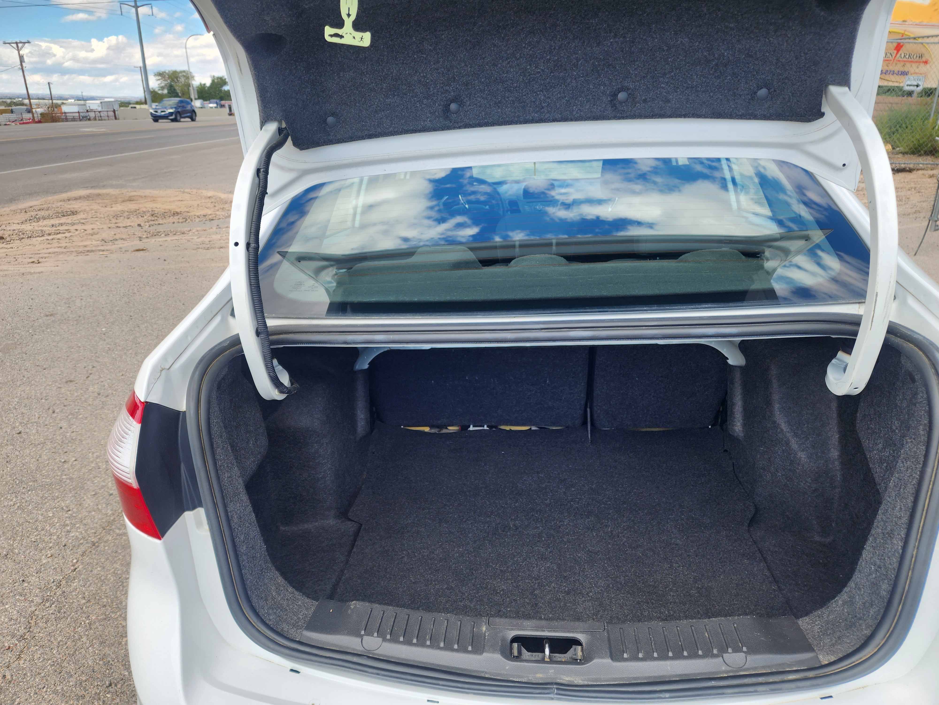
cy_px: 352
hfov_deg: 73.9
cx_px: 470
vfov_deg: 58.9
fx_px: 624
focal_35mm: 23
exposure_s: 1/273
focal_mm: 6.4
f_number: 1.8
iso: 12
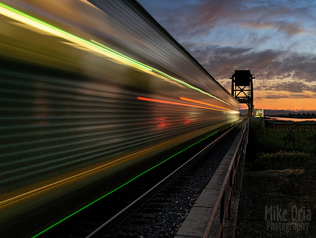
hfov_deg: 43.8
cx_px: 158
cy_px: 119
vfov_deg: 33.7
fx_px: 393
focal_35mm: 43
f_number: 10
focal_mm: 55
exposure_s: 1/1.11
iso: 400
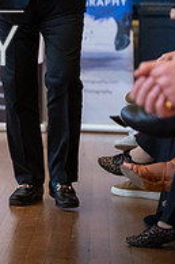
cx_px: -216
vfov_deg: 13.7
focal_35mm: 148
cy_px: 5
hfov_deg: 8.6
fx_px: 1081
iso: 6400
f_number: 2.2
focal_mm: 47
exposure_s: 1/500
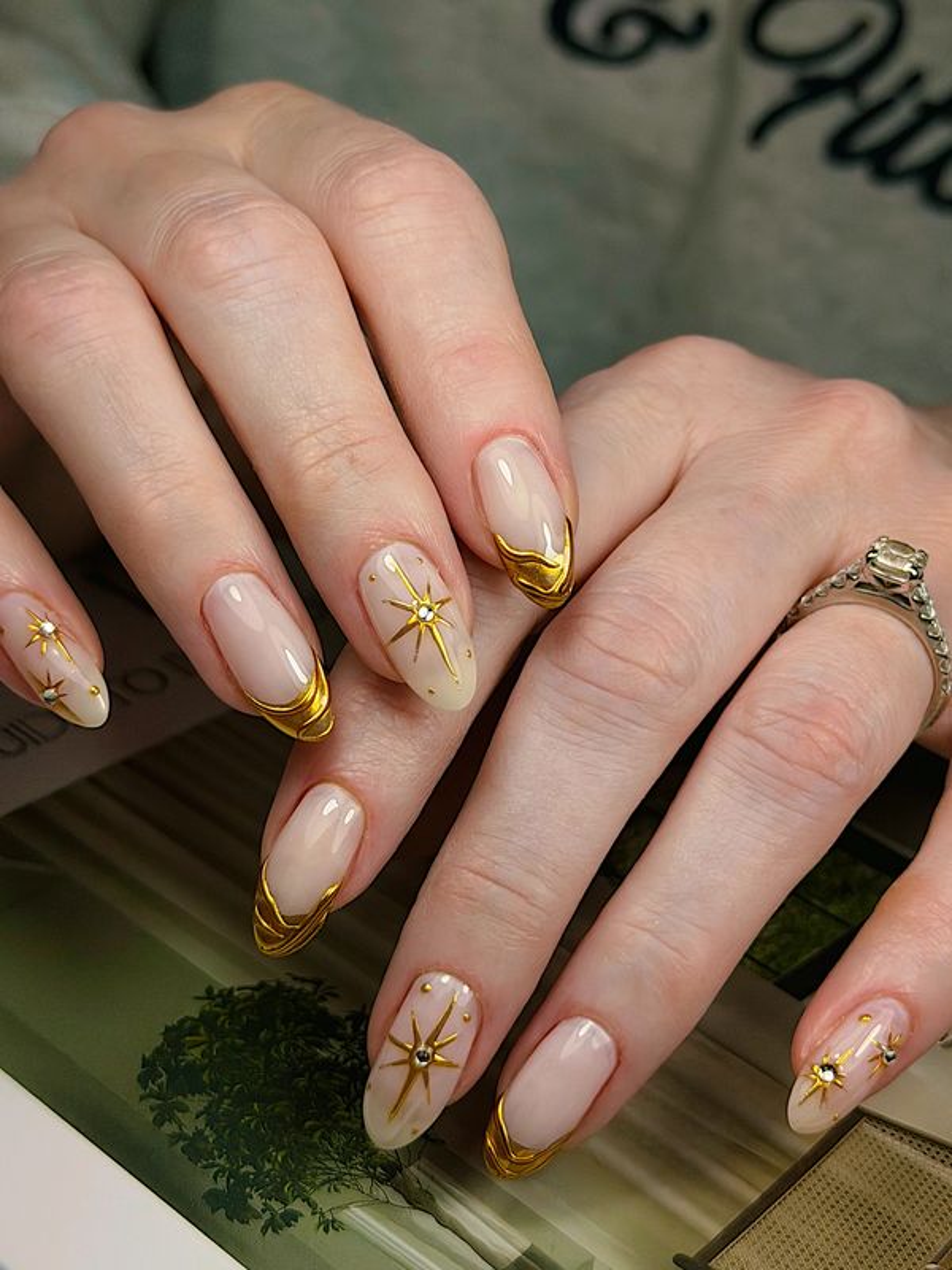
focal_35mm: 37
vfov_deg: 50.1
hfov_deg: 38.7
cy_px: 635
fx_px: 1357
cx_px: 476
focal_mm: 6.76
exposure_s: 1/4098
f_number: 1.78
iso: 64
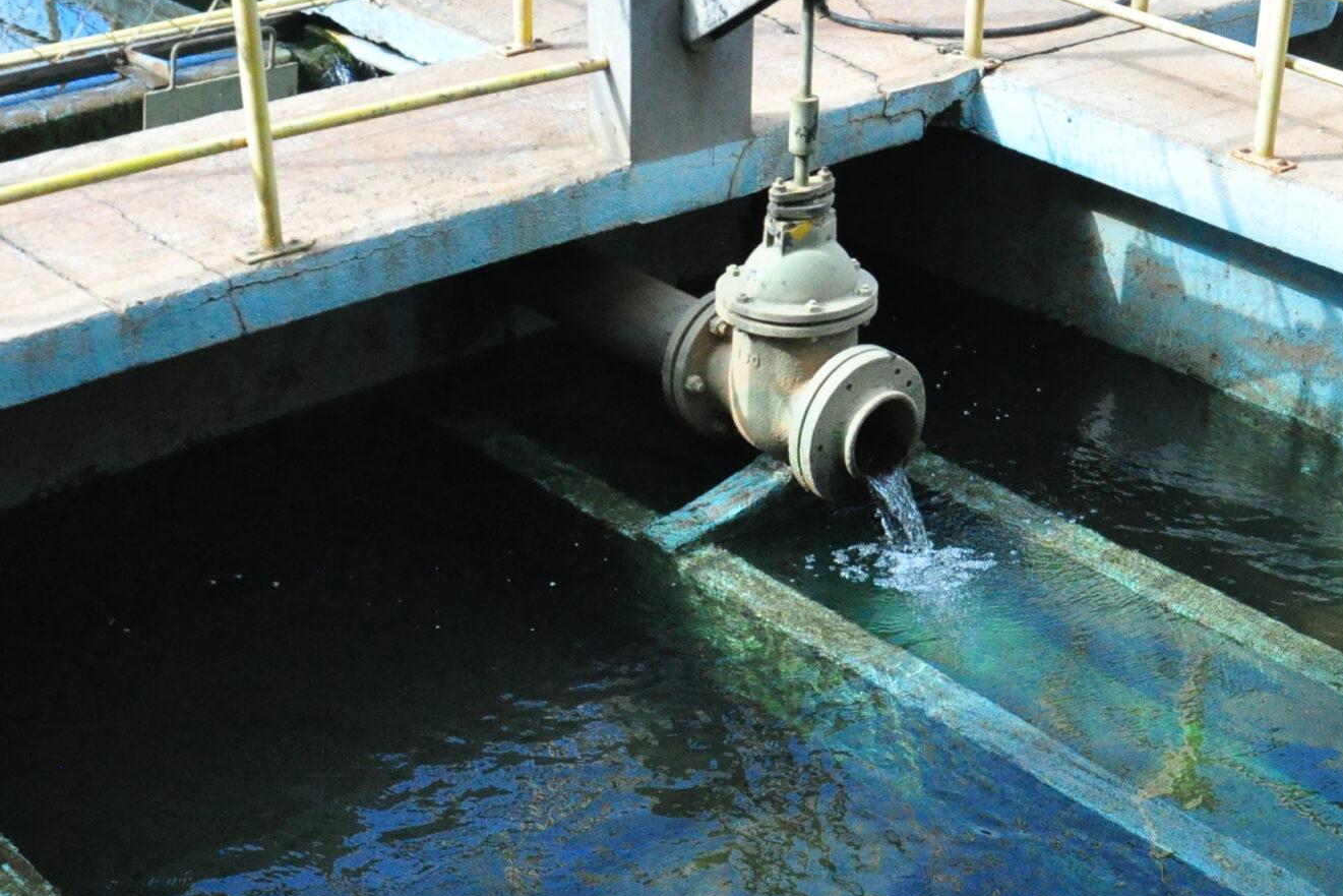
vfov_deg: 22.1
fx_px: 2275
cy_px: 657
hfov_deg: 32.8
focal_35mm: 61
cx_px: 797
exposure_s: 1/4000
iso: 3200
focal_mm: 21
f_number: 5
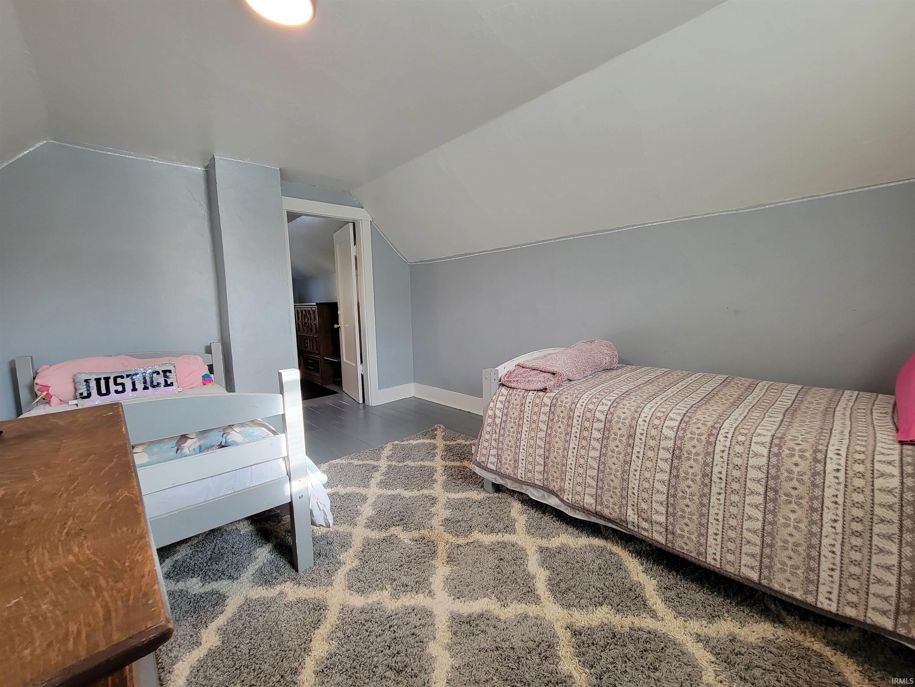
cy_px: 344
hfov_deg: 106.2
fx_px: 344
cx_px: 458
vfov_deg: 89.9
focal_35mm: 13
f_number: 2.2
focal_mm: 2.2
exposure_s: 1/60
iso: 160
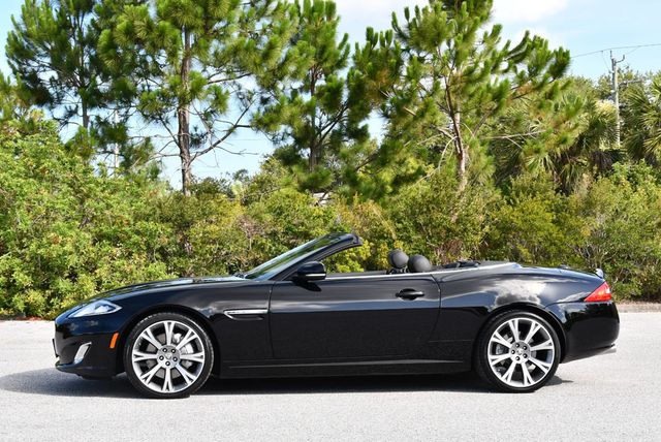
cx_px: 330
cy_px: 221
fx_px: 1029
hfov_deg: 35.6
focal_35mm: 56
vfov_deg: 24.2
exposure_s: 1/250
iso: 200
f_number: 7.1
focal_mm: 28
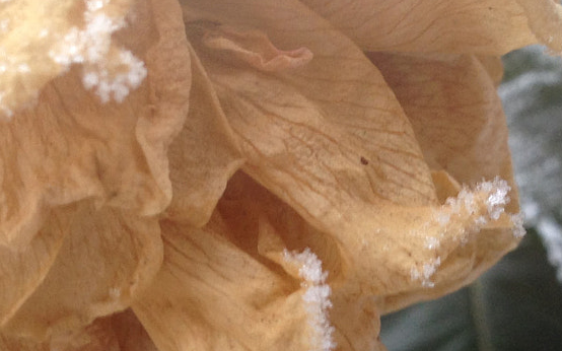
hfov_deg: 20.6
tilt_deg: -7.3
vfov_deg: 12.9
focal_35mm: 101
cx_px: 308
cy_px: 238
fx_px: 1547
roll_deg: +27.6
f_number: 2.4
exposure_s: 1/20
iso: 50
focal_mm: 4.12
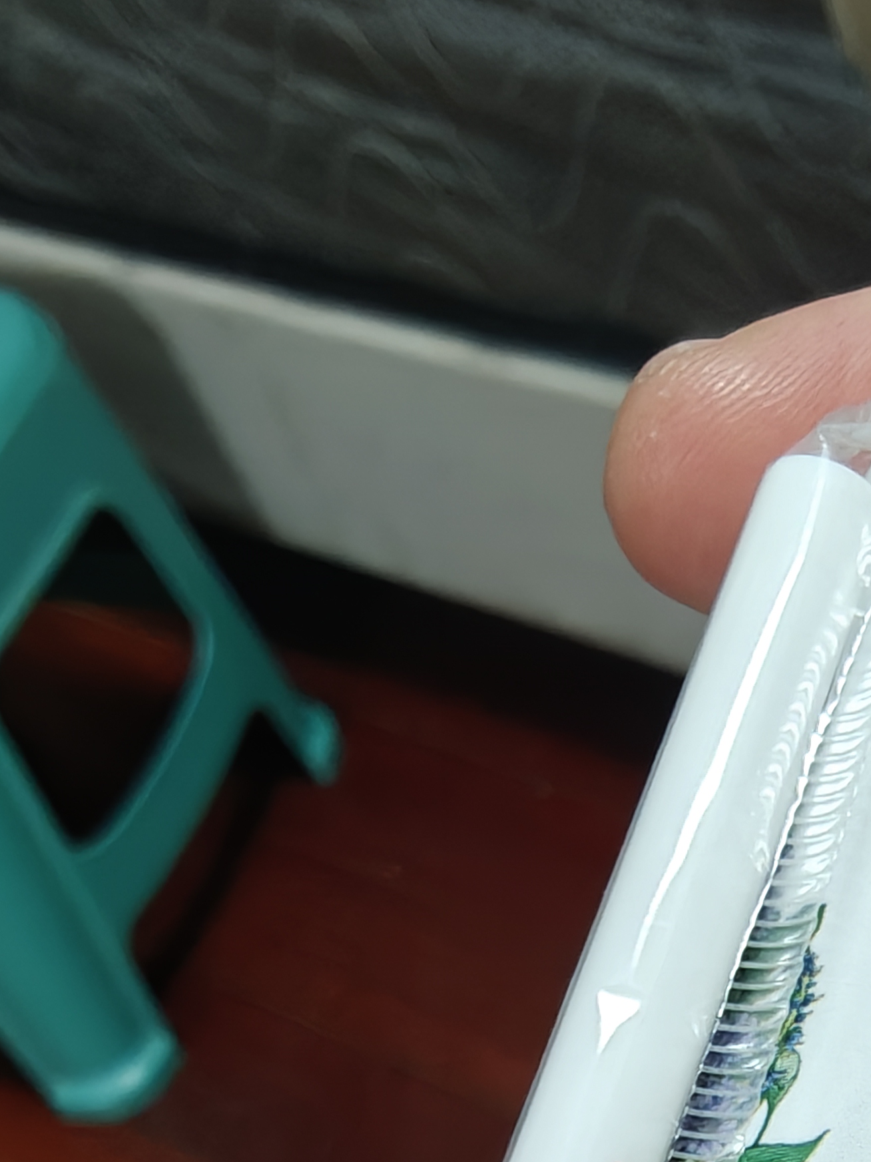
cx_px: 1006
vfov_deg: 31.5
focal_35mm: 54
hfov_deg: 24.8
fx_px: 1812
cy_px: 1285
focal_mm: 2.3
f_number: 2
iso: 1600
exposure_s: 1/33
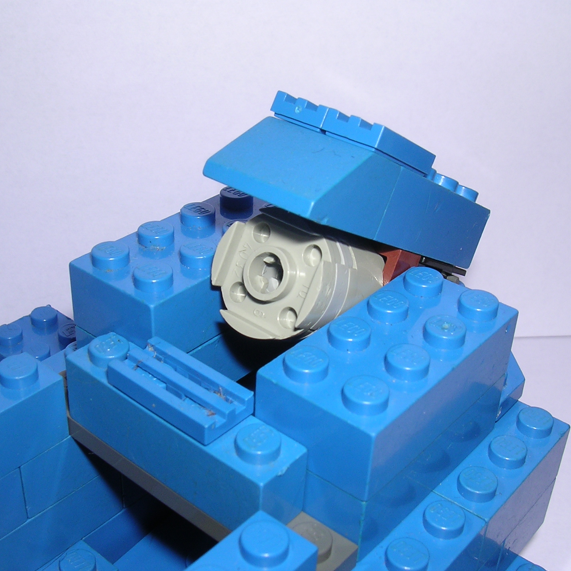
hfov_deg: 35.4
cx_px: 286
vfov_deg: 35.3
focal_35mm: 48
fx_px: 896
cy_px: 266
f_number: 5.6
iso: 100
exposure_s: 1/60.1
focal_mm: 5.8
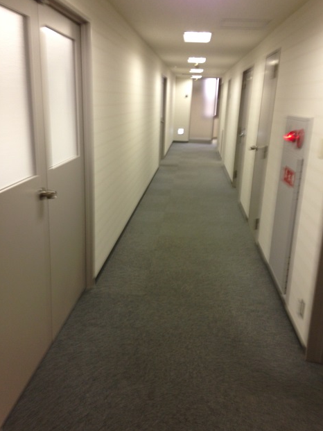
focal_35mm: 34
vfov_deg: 53.9
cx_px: 164
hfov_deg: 41.8
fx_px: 423
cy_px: 214
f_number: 2.4
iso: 80
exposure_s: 1/20
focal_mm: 4.12
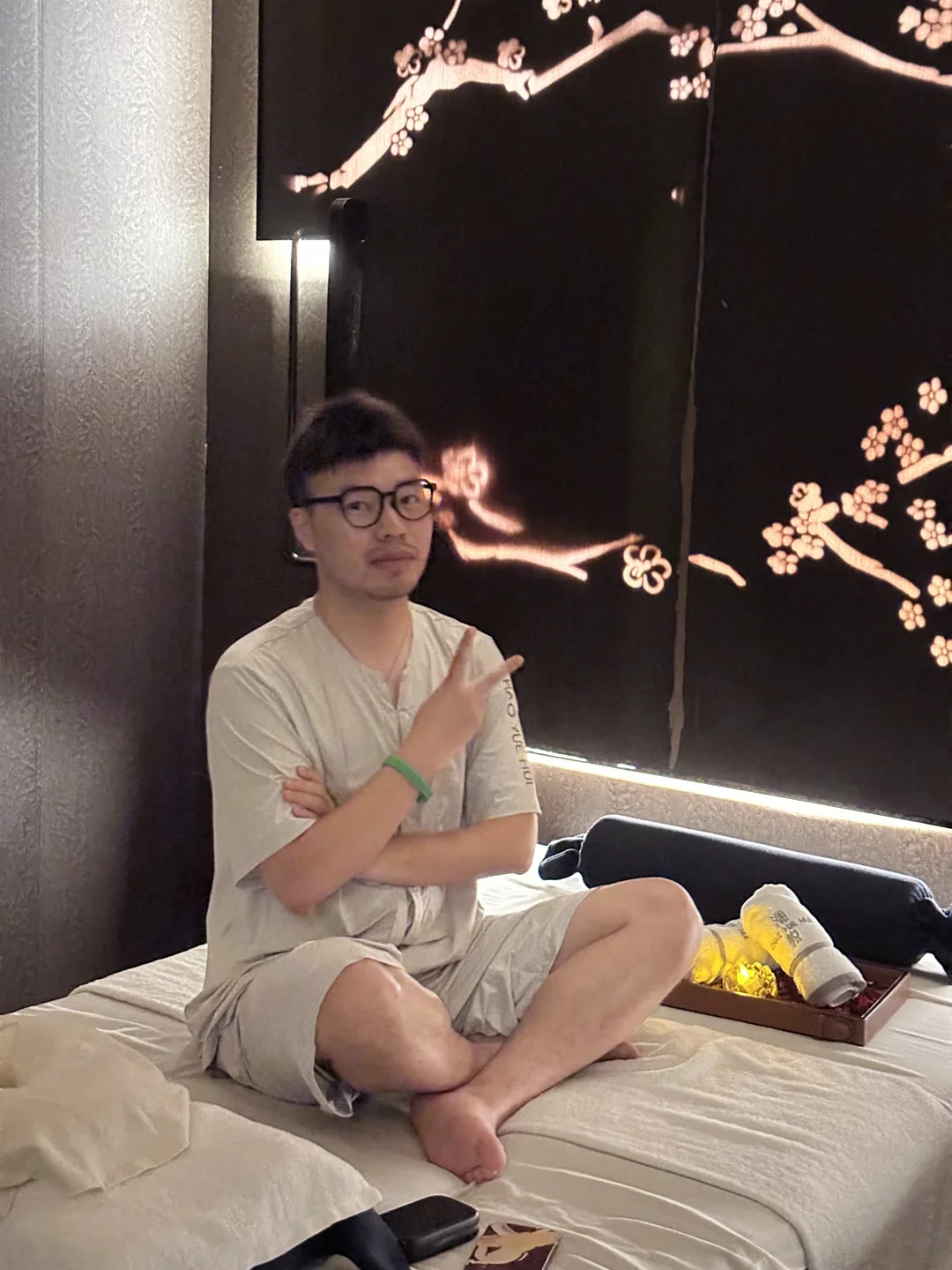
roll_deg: -2.7
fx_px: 1760
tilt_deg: -7.9
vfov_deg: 39.7
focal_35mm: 48
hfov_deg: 30.3
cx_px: 476
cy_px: 635
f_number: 1.78
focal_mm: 6.86
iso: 5000
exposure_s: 1/15
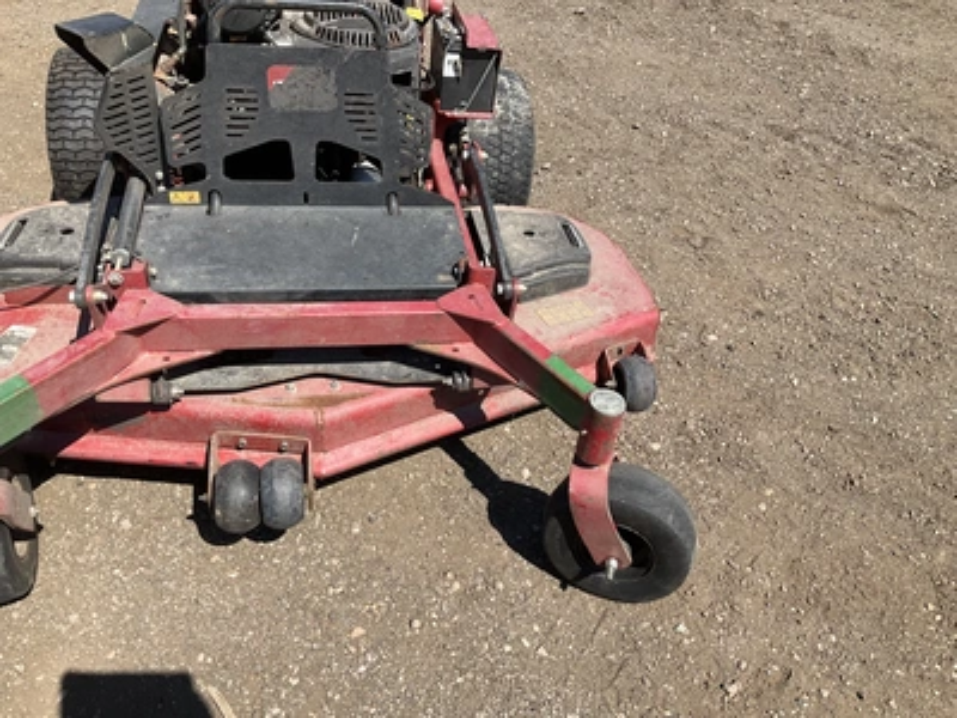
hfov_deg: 61.7
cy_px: 359
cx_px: 478
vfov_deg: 48.2
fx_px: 802
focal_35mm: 29
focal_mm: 3
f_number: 1.8
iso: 25
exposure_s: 1/1451
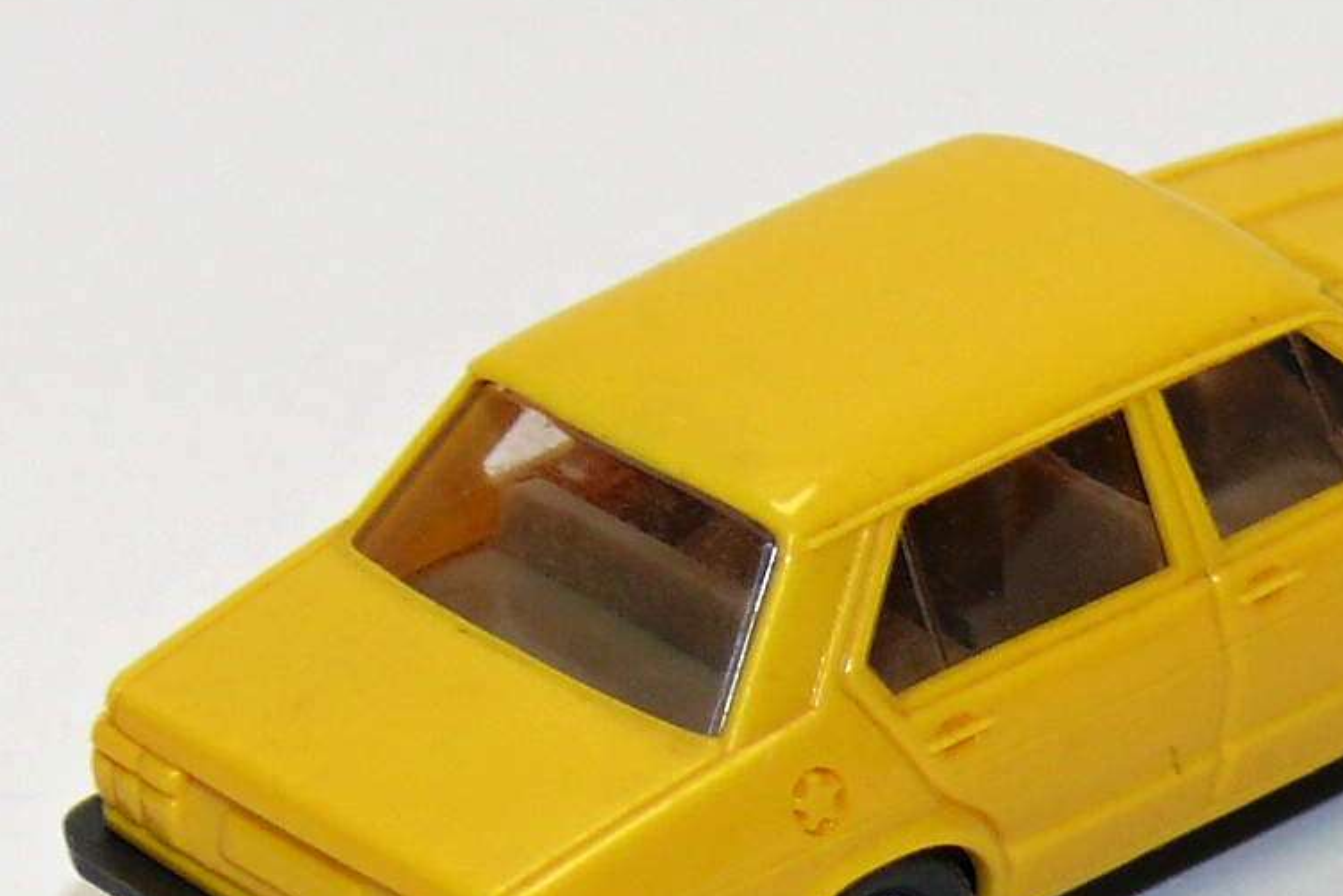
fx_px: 11156
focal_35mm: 299
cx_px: 959
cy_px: 531
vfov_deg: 4.6
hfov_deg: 6.9
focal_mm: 16.1
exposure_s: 1/30
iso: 100
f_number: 4
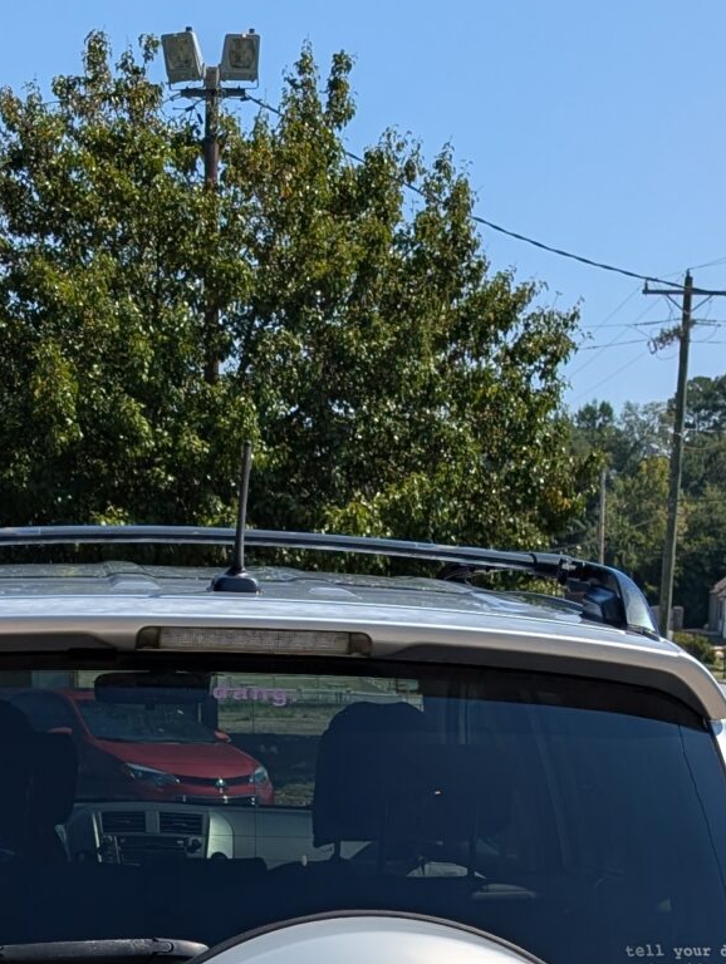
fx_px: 2232
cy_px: 1337
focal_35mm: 80
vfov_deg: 21.4
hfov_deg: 18.4
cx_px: 280
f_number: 1.68
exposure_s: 1/1805
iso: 22
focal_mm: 6.9
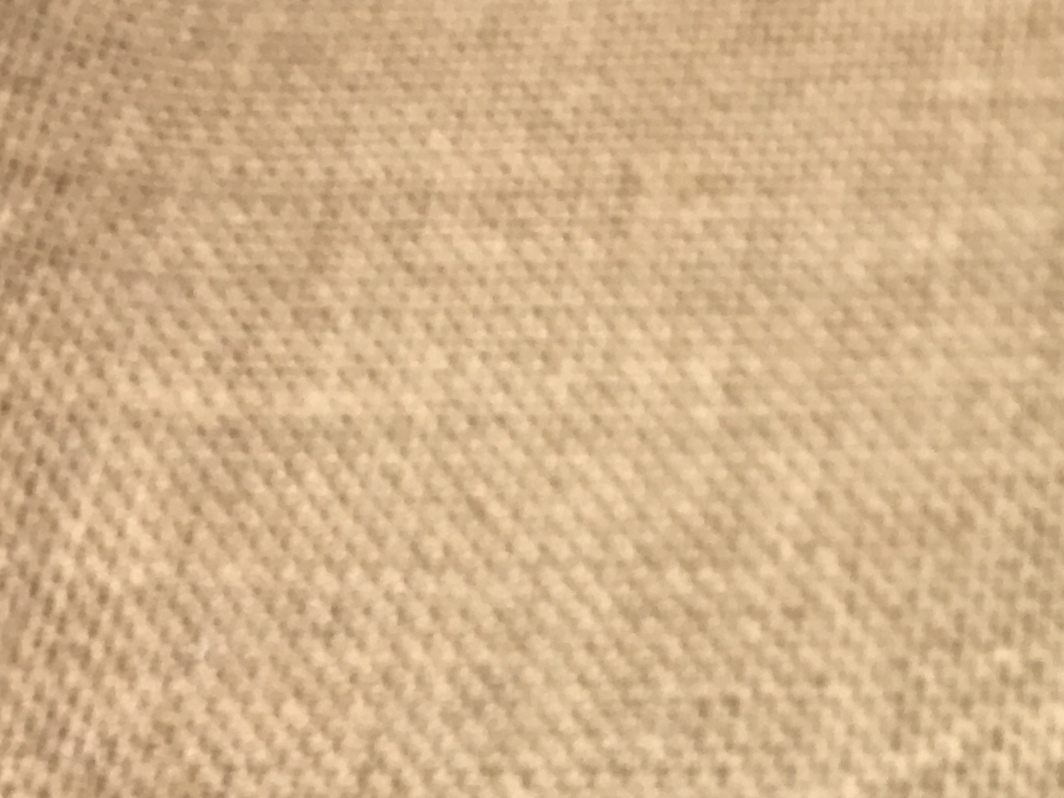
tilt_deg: -64.1
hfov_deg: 19.9
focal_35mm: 86
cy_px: 704
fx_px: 2644
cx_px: 1570
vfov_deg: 17.0
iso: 20
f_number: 1.8
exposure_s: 1/231
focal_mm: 3.99
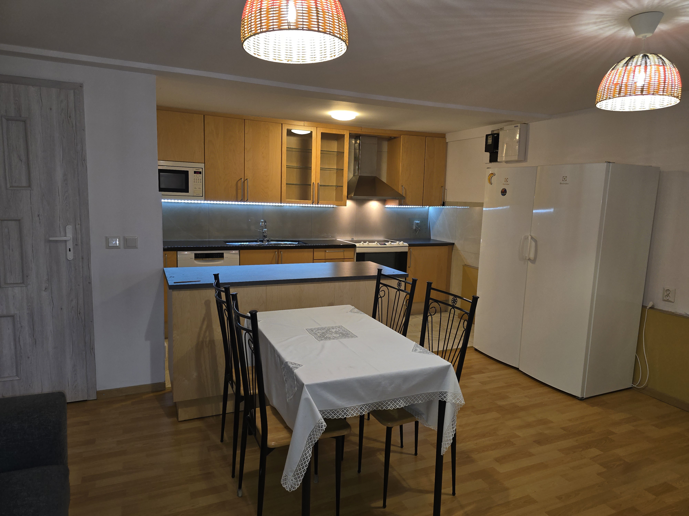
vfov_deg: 58.9
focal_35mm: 23
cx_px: 344
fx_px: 458
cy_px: 258
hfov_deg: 73.9
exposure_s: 1/50
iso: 100
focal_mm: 6.3
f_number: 1.7
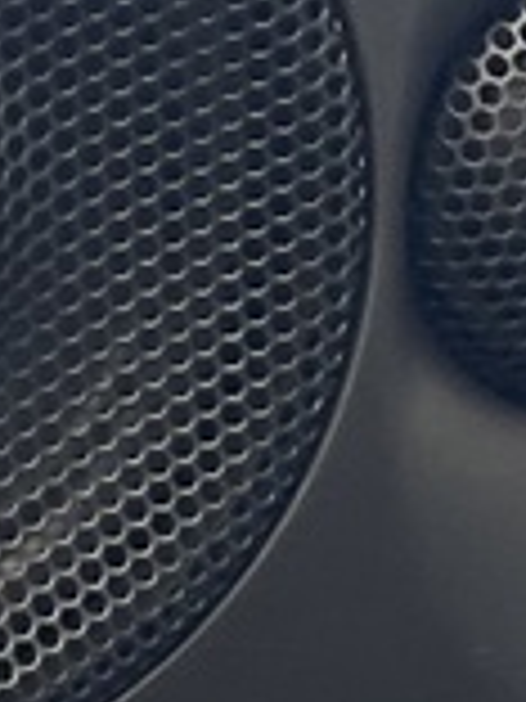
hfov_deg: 7.4
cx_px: 441
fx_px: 4052
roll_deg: -4.4
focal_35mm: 200
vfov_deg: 9.6
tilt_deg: -25.9
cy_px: 1040
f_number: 1.6
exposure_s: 1/21
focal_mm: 4.2
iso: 800
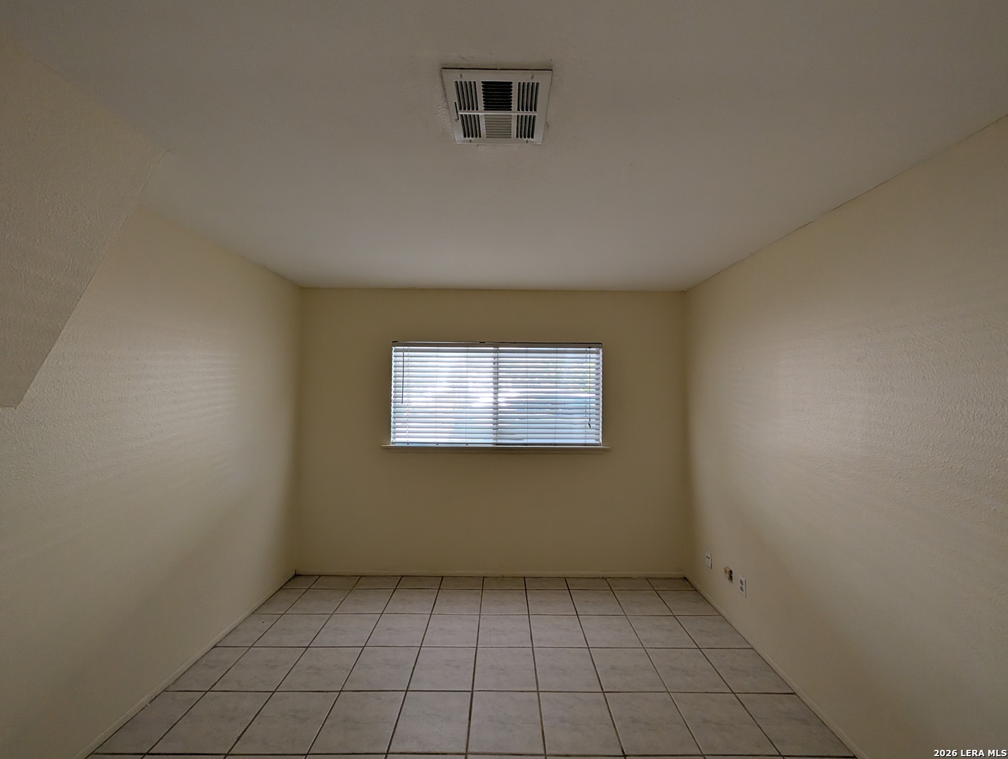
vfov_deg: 94.7
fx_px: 350
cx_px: 504
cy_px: 380
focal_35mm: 12
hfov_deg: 110.5
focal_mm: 2.02
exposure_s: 1/105
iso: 85
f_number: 1.7
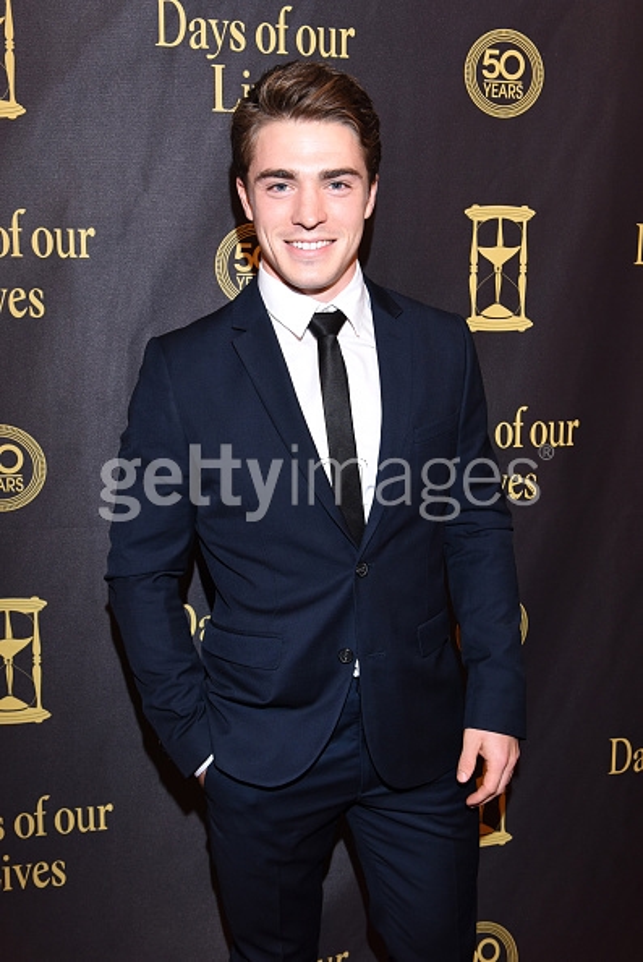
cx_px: 322
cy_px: 481
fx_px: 936
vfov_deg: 54.4
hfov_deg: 37.9
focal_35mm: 35
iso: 1600
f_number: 8
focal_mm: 35
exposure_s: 1/200
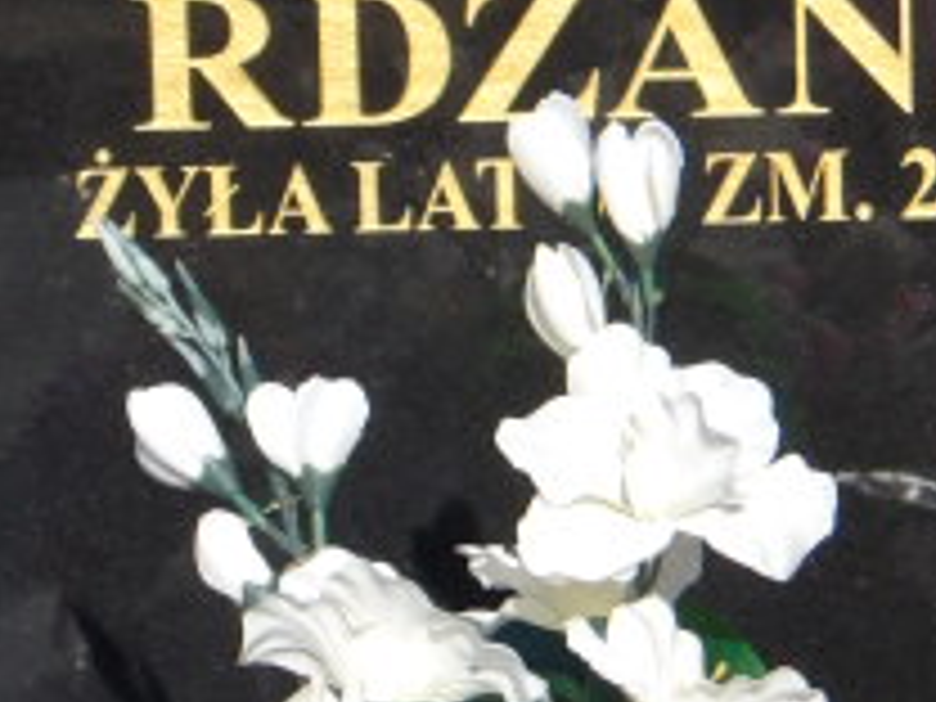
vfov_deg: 5.5
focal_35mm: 268
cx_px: 536
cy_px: 500
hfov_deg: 7.4
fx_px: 7247
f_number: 5.6
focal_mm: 15.6
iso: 100
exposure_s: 1/475
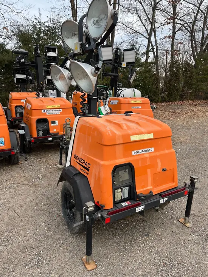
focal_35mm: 26
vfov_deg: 67.3
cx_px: 104
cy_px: 138
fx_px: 208
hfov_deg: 53.1
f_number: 1.6
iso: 50
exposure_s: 1/696
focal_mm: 5.1
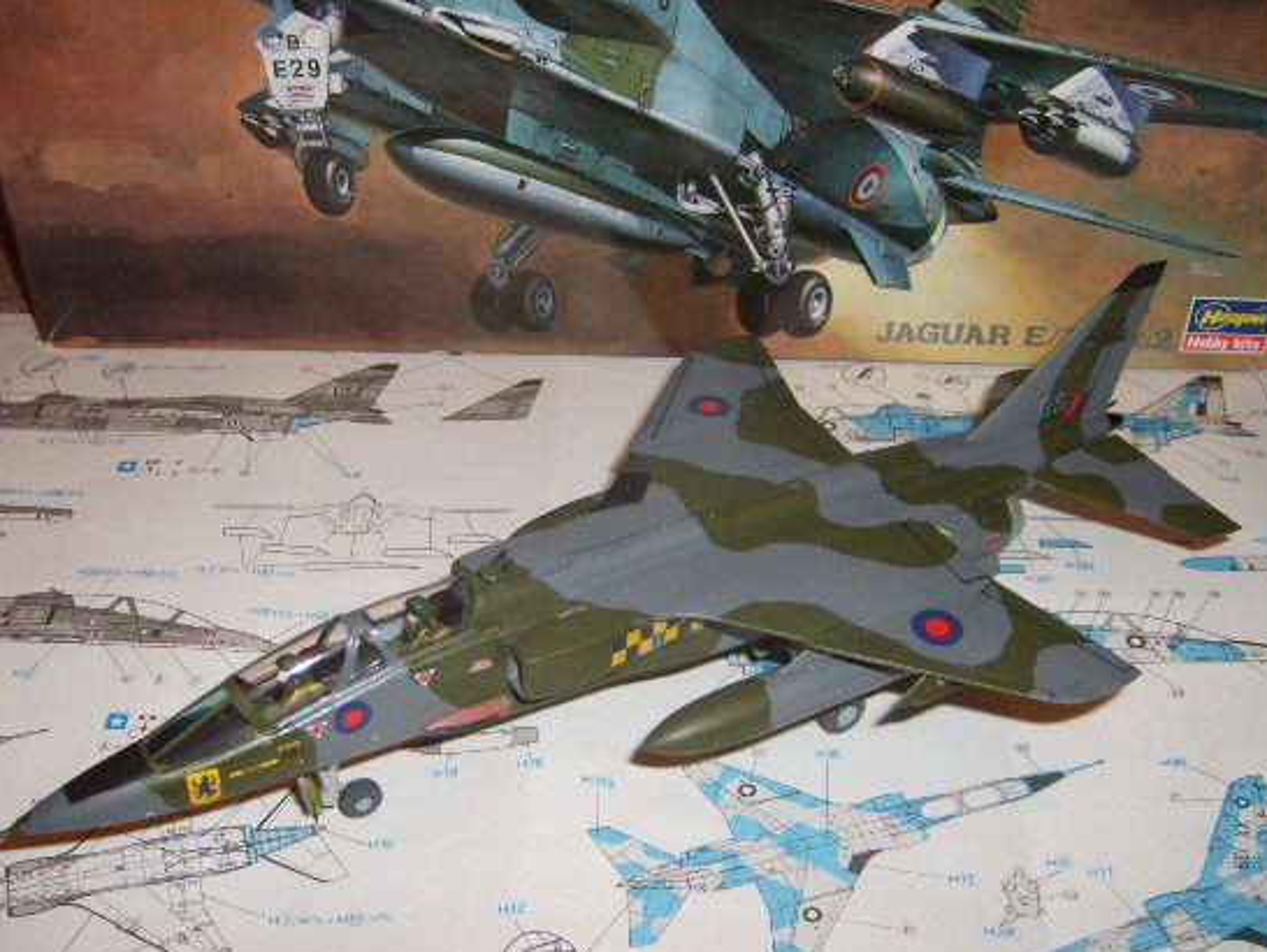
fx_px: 1501
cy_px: 518
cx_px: 592
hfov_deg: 45.7
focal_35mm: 41
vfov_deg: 35.1
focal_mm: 5.8
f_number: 2.8
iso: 100
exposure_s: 1/45
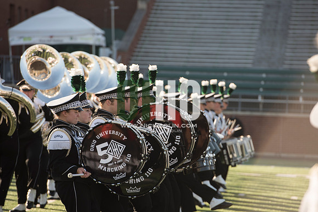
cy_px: 106
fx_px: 1776
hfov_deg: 10.2
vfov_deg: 6.8
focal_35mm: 201
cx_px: 159
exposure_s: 1/800
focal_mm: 200
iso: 320
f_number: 5
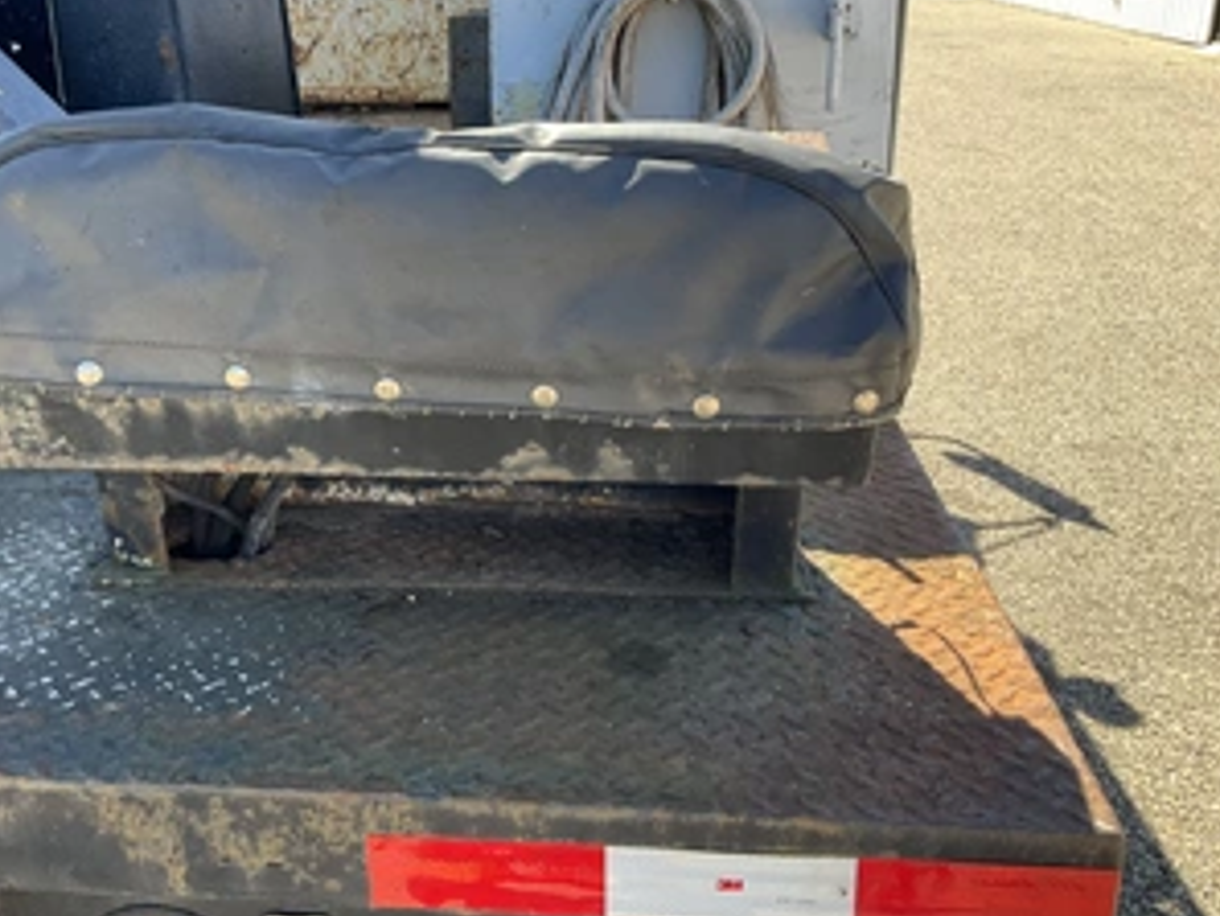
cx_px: 456
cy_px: 366
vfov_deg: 36.7
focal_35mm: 39
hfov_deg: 47.4
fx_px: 1375
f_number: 1.8
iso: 20
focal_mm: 3
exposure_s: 1/201
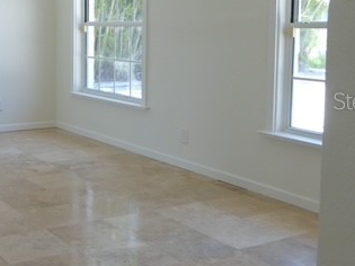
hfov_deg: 32.0
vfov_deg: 24.7
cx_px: 79
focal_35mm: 59
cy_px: 100
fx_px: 605
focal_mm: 5
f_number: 3.5
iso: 200
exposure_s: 1/60
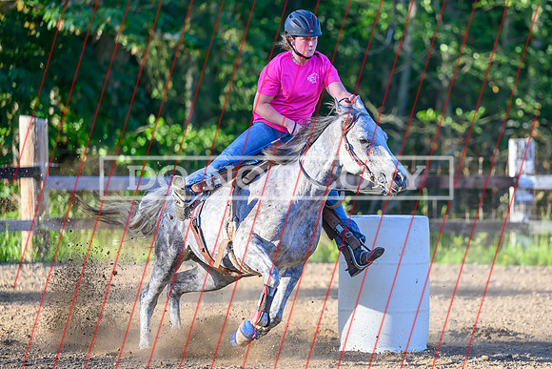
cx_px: 332
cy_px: 197
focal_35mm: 230
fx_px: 3523
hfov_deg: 9.0
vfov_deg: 6.0
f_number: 2.8
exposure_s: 1/2500
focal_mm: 165
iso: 900
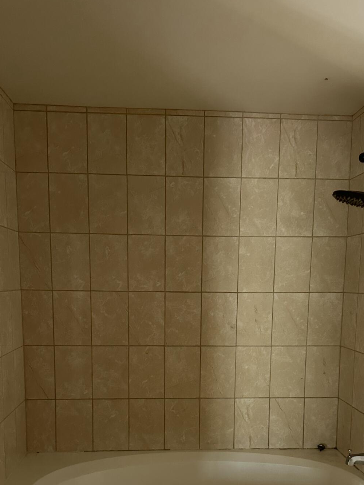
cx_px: 189
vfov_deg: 49.6
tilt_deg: -6.3
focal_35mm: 36
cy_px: 354
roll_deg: -0.9
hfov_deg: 39.7
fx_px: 505
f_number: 1.78
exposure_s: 1/60
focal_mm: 6.86
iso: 640
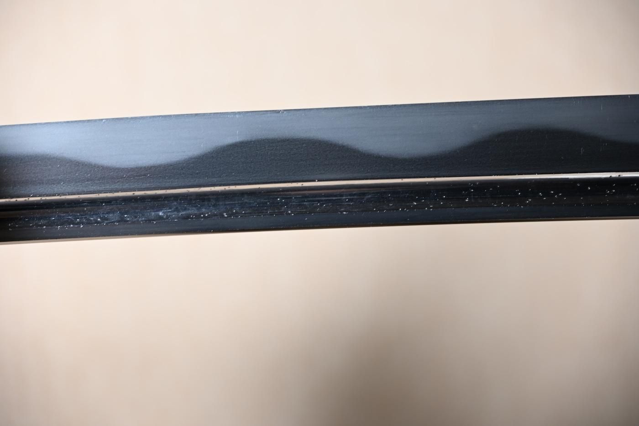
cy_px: 213
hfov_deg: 15.0
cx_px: 320
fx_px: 2422
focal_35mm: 136
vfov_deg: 10.0
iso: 100
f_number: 5.6
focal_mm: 91
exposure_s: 1/1.6
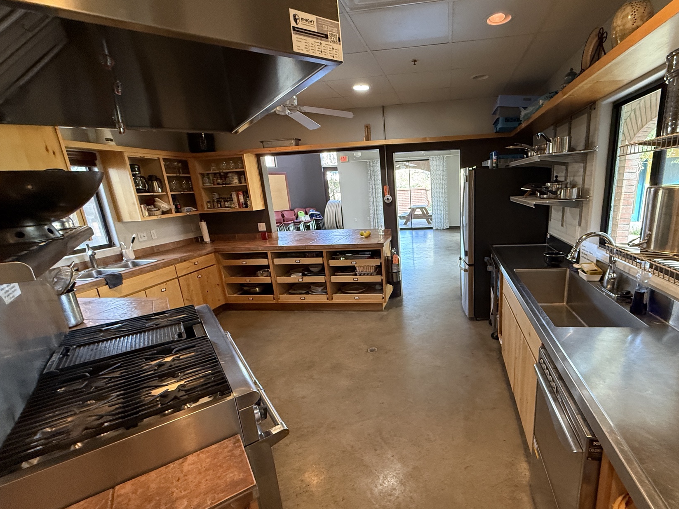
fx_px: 333
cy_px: 274
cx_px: 406
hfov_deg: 89.9
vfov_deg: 74.6
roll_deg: +2.5
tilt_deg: -15.0
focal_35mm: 17
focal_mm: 2.22
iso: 400
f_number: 2.2
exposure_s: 1/60
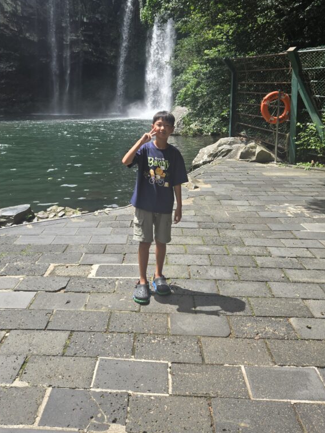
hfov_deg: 45.3
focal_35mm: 31
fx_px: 388
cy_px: 152
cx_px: 138
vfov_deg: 57.3
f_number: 1.8
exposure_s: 1/2586
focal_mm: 5.4
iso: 80
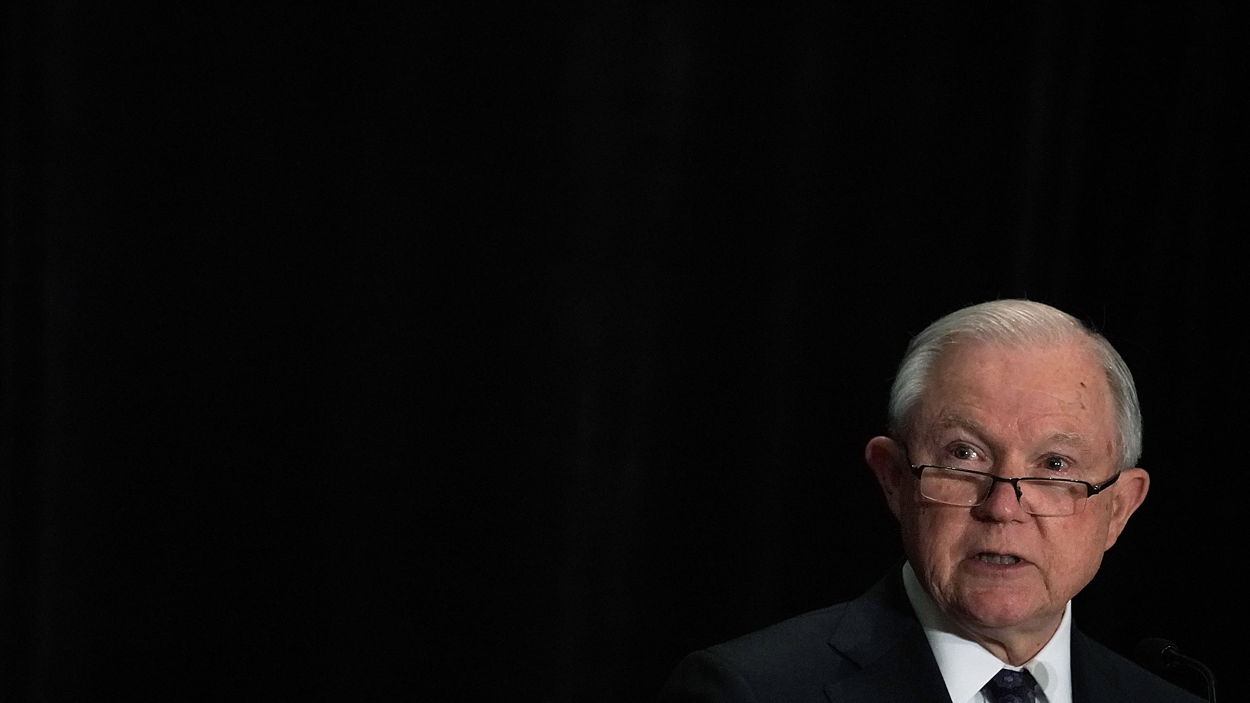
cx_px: 587
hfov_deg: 4.4
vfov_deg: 2.5
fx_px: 16274
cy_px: 272
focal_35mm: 491
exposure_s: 1/400
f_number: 5.6
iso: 8000
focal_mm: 400
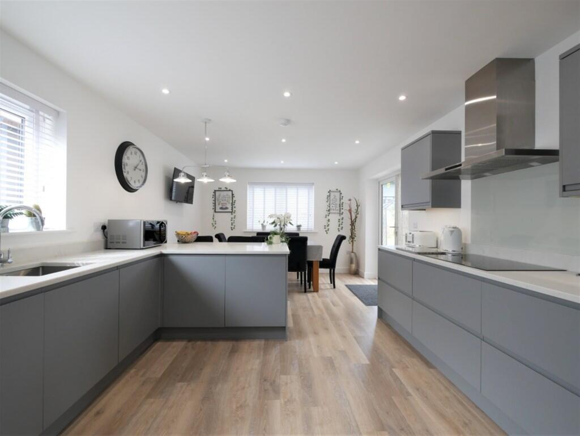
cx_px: 290
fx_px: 235
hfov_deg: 102.0
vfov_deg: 85.7
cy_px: 218
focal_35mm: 14
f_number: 4
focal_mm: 7
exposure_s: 1/60
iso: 200
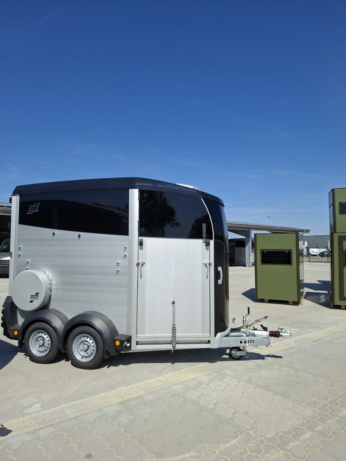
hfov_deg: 58.9
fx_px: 307
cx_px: 173
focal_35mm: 23
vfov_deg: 73.9
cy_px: 230
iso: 50
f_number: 1.8
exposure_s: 1/2037
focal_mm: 5.54
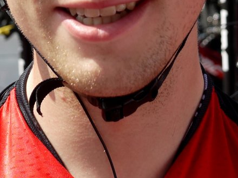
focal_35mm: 146
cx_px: 104
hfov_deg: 13.5
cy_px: -77
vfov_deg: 9.9
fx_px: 1004
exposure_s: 1/1000
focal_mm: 20
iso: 100
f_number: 3.2
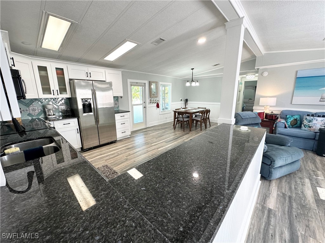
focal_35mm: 14
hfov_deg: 102.1
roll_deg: +0.6
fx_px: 131
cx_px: 162
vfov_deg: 85.7
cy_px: 122
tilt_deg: -12.2
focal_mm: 2.22
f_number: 2.2
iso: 160
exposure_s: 1/120
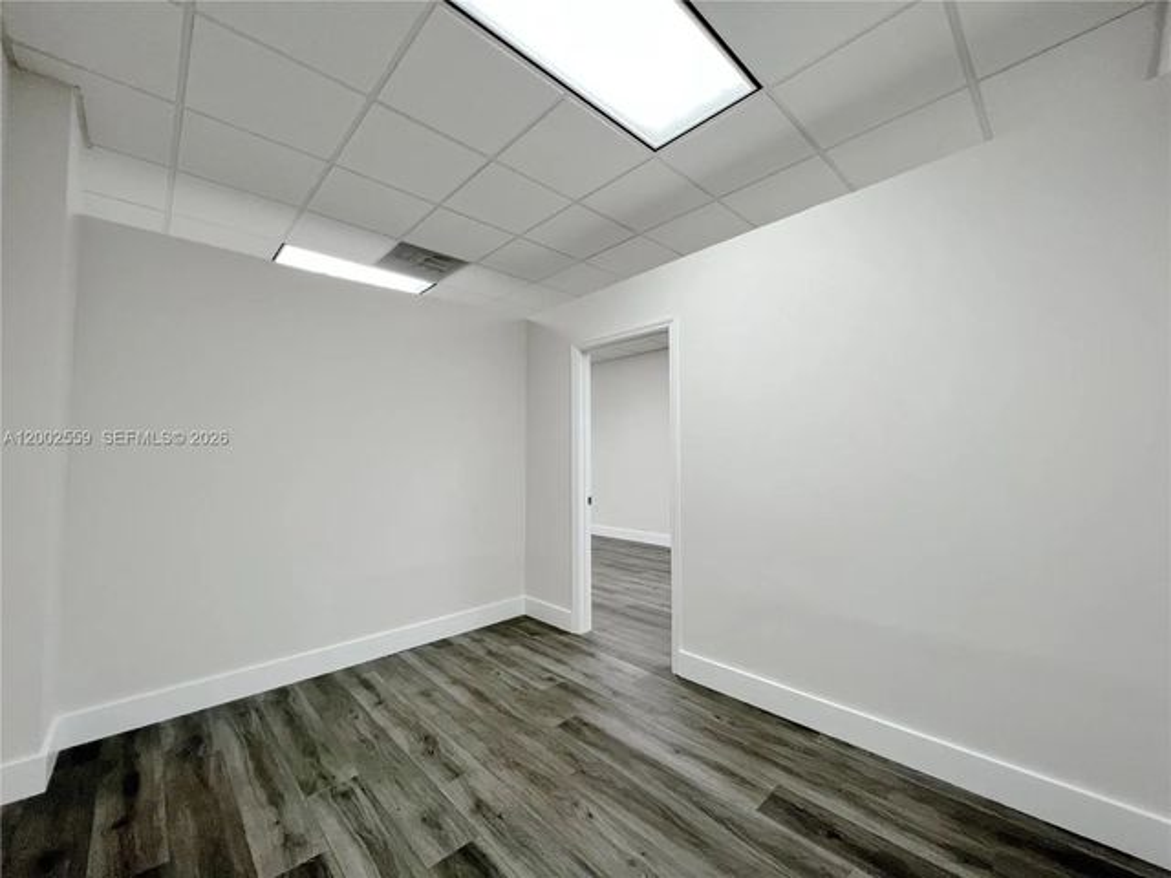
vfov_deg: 89.9
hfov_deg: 106.2
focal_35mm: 13
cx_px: 586
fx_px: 440
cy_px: 439
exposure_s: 1/120
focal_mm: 1.57
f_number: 1.8
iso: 125
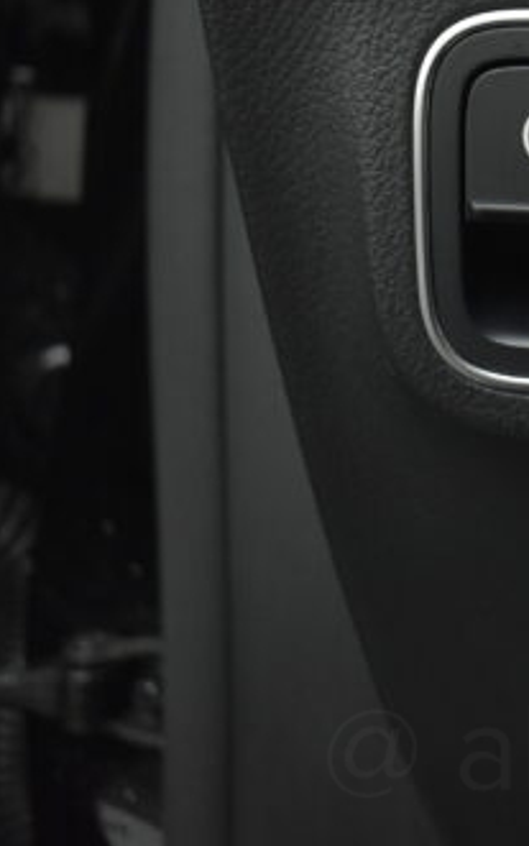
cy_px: 193
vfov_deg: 28.5
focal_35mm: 71
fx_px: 1637
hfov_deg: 16.4
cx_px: 843
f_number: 3.5
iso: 1600
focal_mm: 20
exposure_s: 1/60
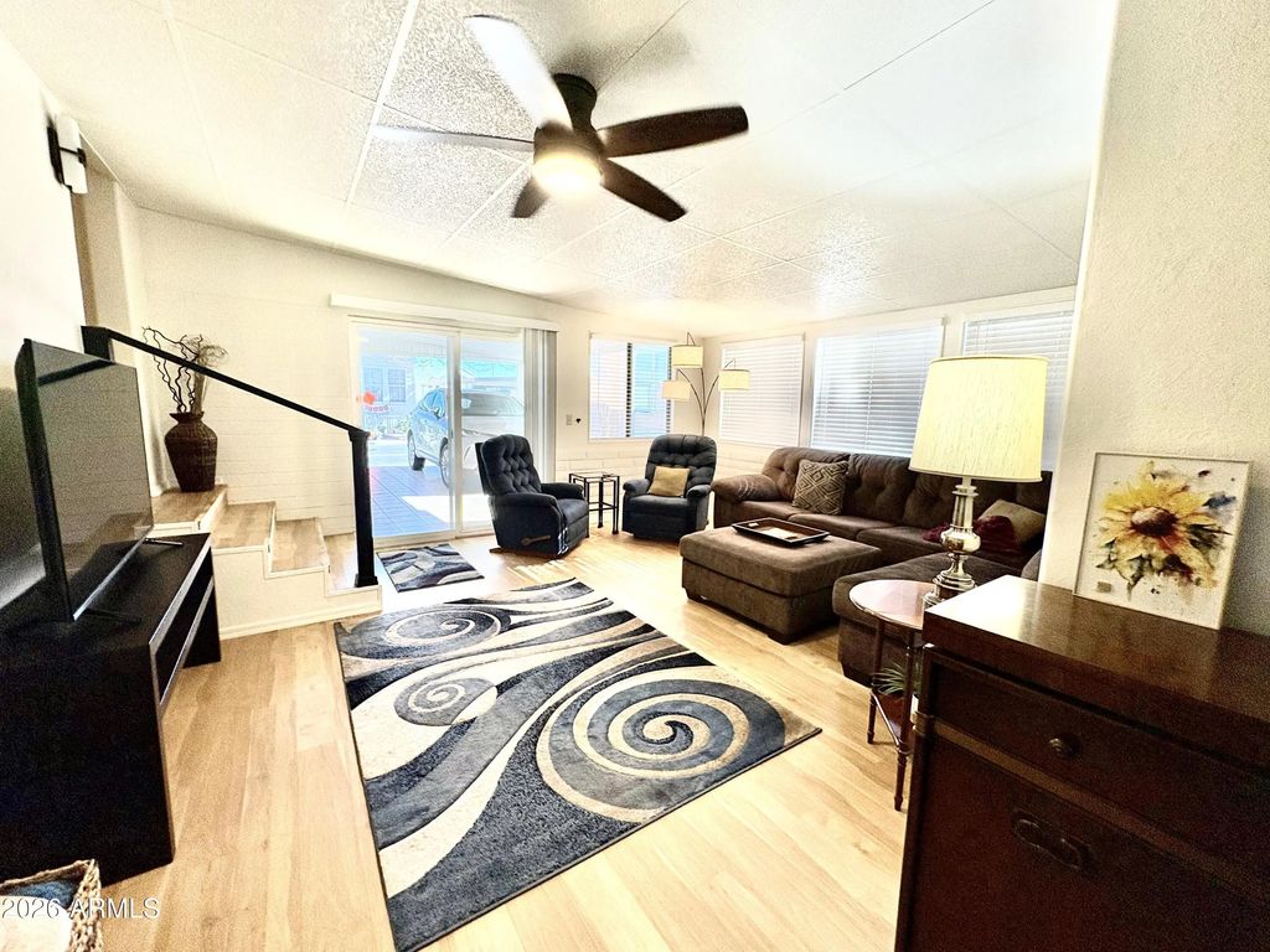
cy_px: 476
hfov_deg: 102.1
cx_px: 635
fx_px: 514
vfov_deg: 85.7
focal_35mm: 14
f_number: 2.2
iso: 160
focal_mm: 2.22
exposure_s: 1/120
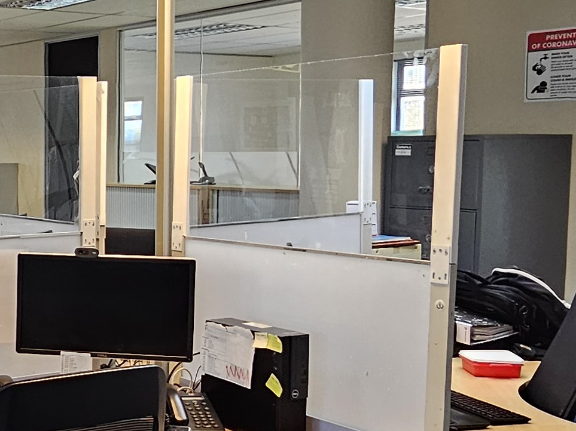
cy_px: 217
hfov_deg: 30.8
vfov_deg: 27.0
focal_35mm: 54
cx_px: -92
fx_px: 898
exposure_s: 1/50
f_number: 2.2
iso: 160
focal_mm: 2.2
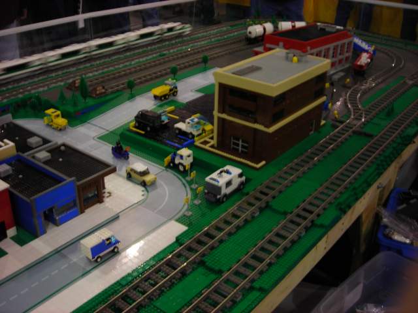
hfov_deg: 49.0
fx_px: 459
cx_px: 209
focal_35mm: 38
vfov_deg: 37.7
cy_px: 156
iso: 50
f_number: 3.2
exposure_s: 1/10.6
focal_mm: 6.3
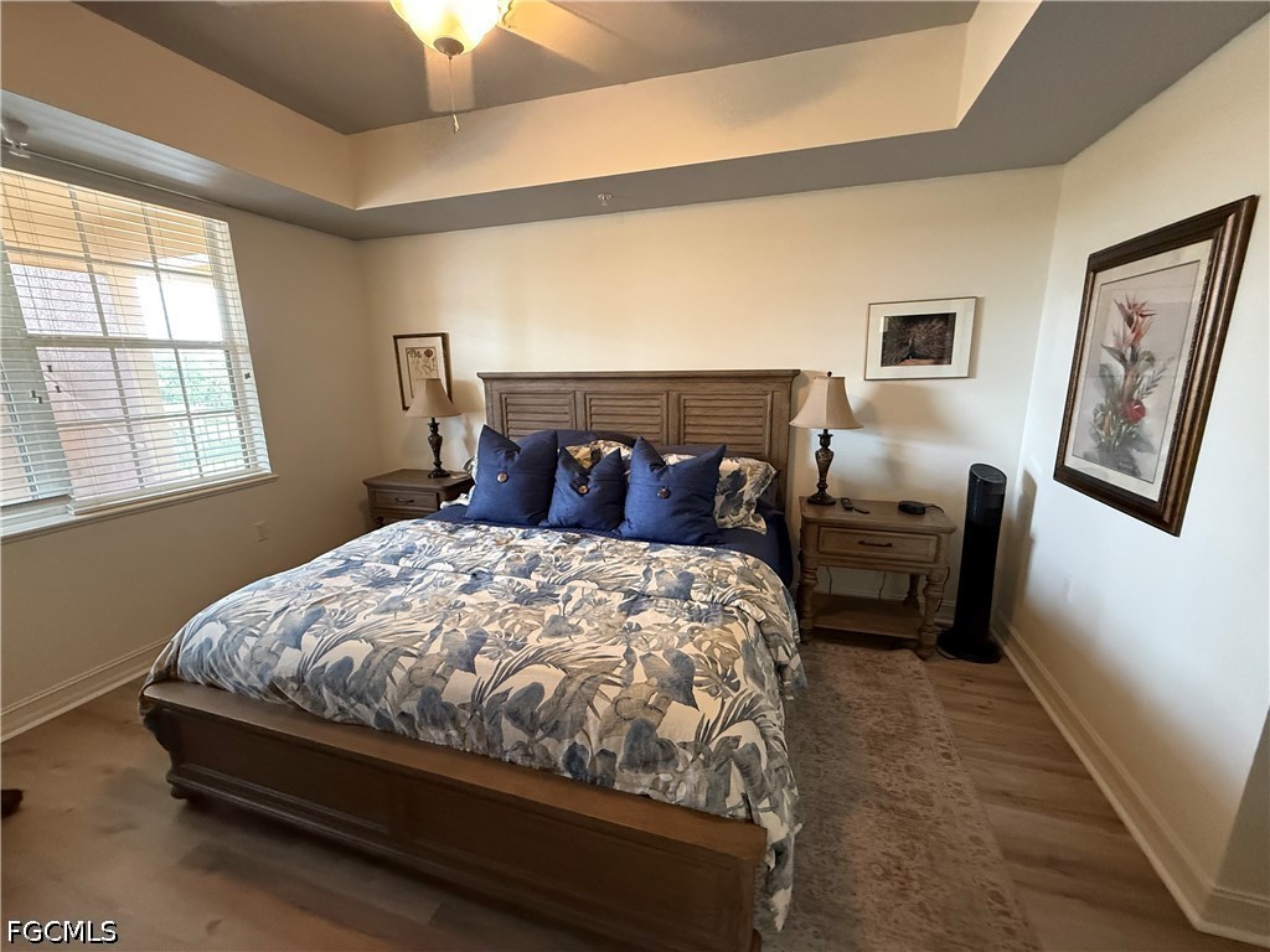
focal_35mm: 14
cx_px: 635
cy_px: 476
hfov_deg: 102.1
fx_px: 514
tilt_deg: -12.3
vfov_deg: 85.7
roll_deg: +0.0
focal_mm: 2.22
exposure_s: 1/60
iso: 640
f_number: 2.2
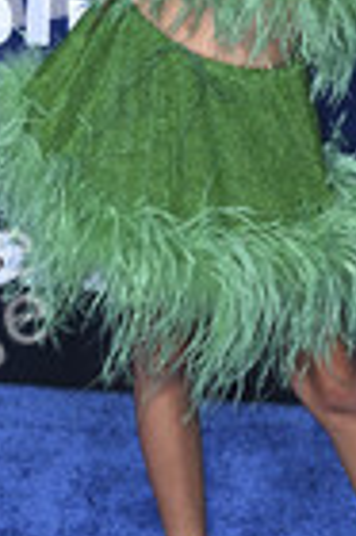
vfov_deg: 13.3
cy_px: 130
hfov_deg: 8.9
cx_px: 268
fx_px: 2290
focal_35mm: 154
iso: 1600
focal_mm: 54
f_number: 6.3
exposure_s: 1/200
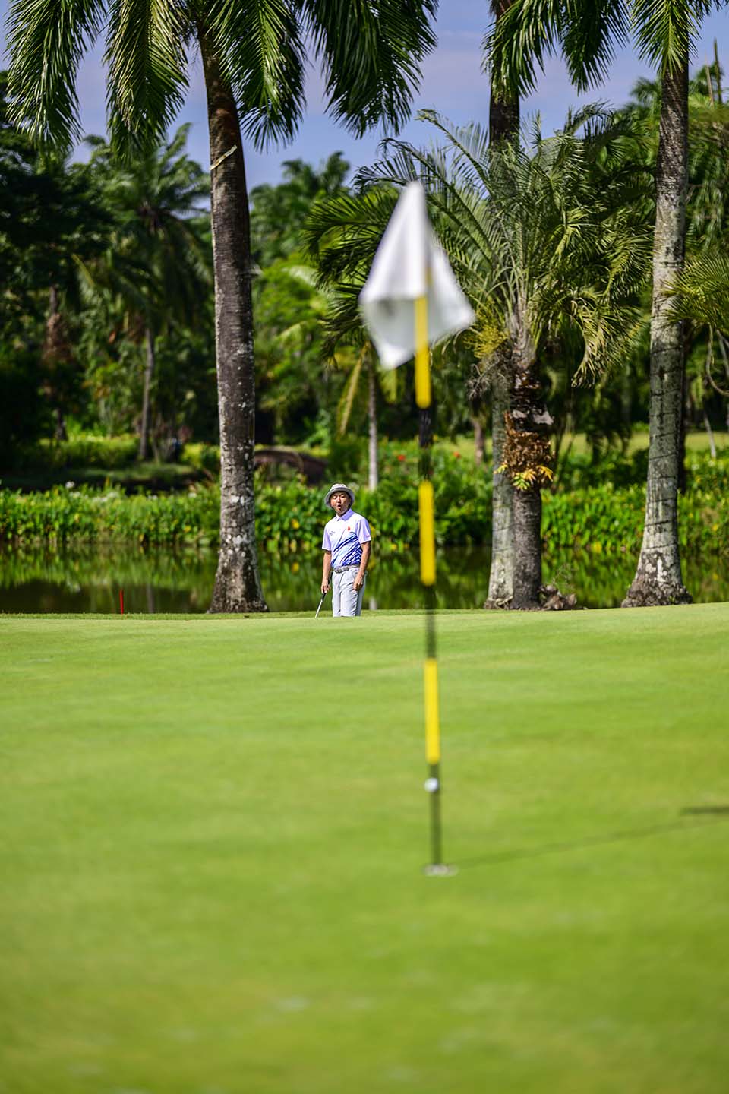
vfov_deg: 23.9
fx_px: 2582
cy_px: 547
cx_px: 364
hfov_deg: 16.1
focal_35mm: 85
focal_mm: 85
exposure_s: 1/12800
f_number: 1.2
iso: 72
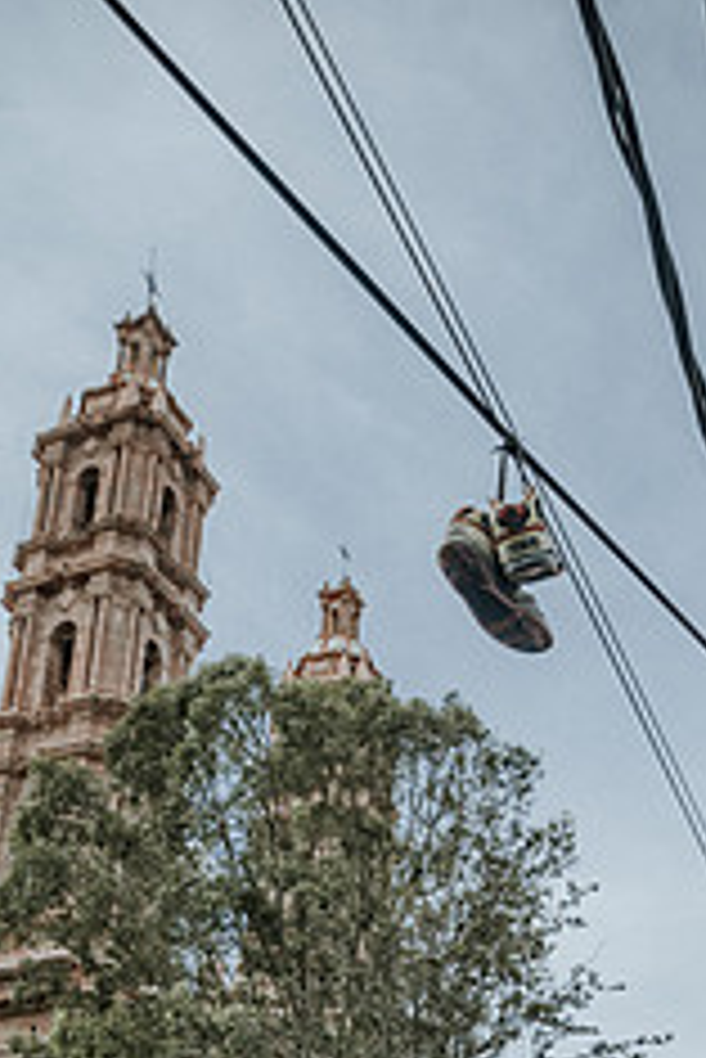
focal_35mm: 46
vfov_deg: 38.9
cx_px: 454
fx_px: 1351
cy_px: 1004
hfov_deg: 29.1
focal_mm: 16
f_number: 4.5
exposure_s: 1/2000
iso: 250
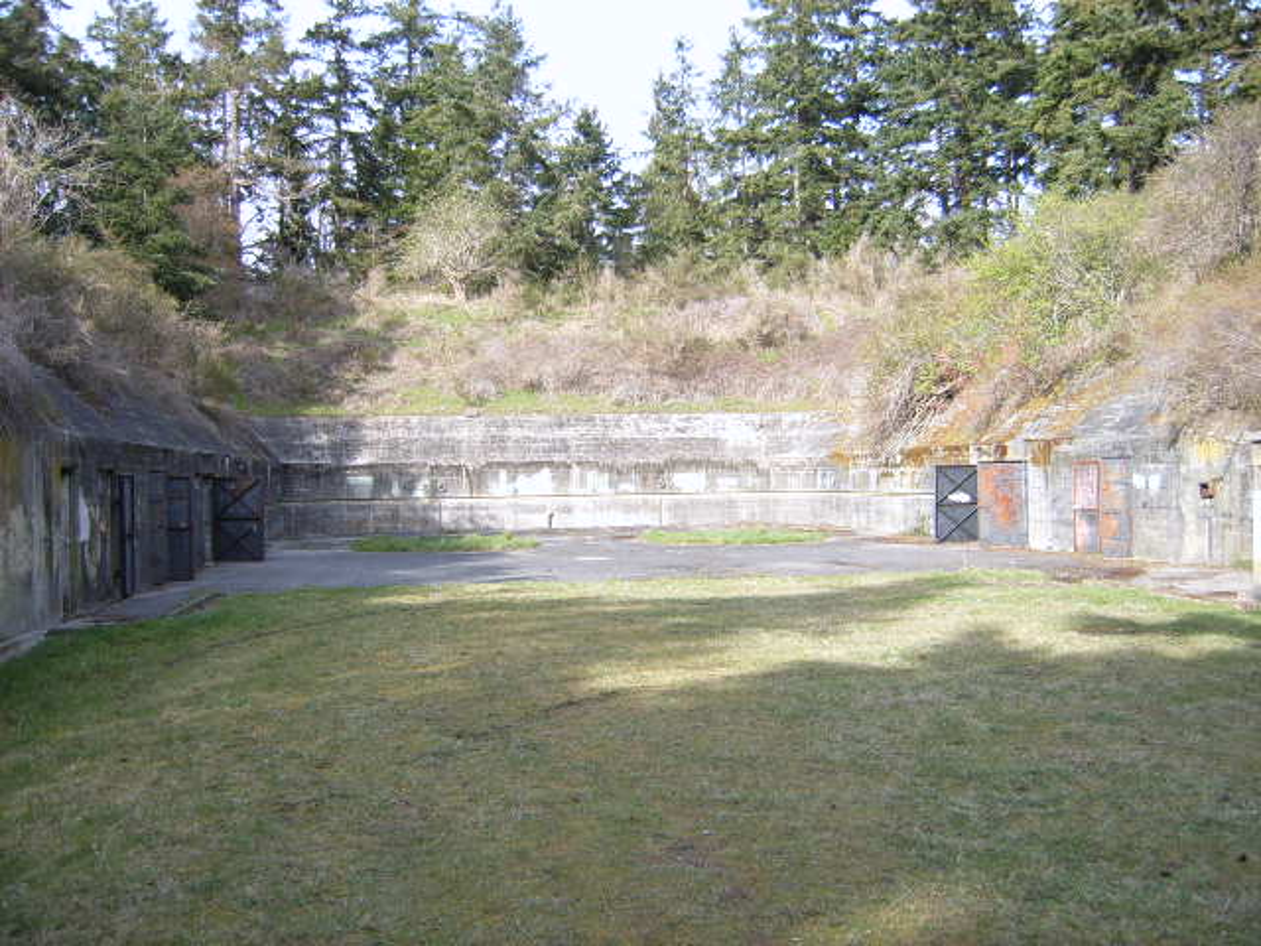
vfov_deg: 40.7
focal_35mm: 35
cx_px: 630
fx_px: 1275
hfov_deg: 52.6
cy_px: 473
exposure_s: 1/350
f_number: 2.8
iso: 50
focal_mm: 5.8
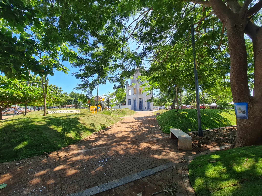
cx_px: 131
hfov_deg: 106.2
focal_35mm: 13
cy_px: 98
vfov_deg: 89.9
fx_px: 98
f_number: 2.2
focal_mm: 2.2
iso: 64
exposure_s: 1/576
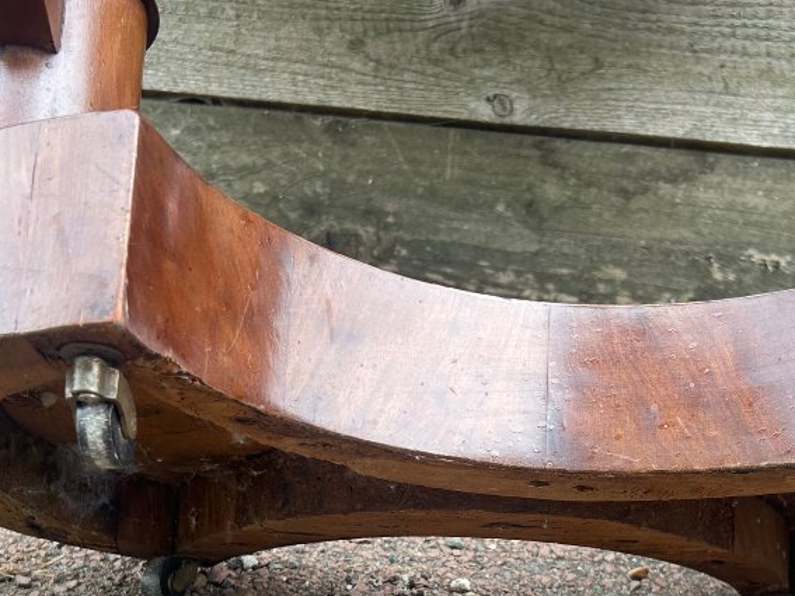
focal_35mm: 55
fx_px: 1263
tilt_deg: -25.4
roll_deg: -5.2
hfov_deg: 34.9
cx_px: 435
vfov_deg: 25.0
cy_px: 624
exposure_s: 1/121
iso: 32
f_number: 1.5
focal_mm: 5.7
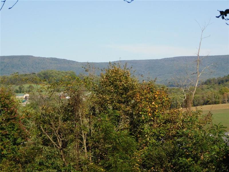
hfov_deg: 17.1
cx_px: 114
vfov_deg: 12.9
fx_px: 761
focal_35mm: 115
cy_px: 86
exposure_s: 1/640
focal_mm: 20.3
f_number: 4.8
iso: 125
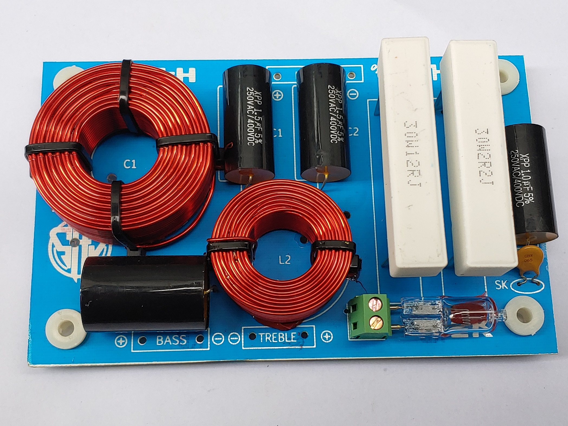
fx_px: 771
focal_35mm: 47
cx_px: 284
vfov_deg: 30.9
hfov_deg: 40.4
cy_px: 213
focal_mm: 4.23
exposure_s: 1/120
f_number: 1.5
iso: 50
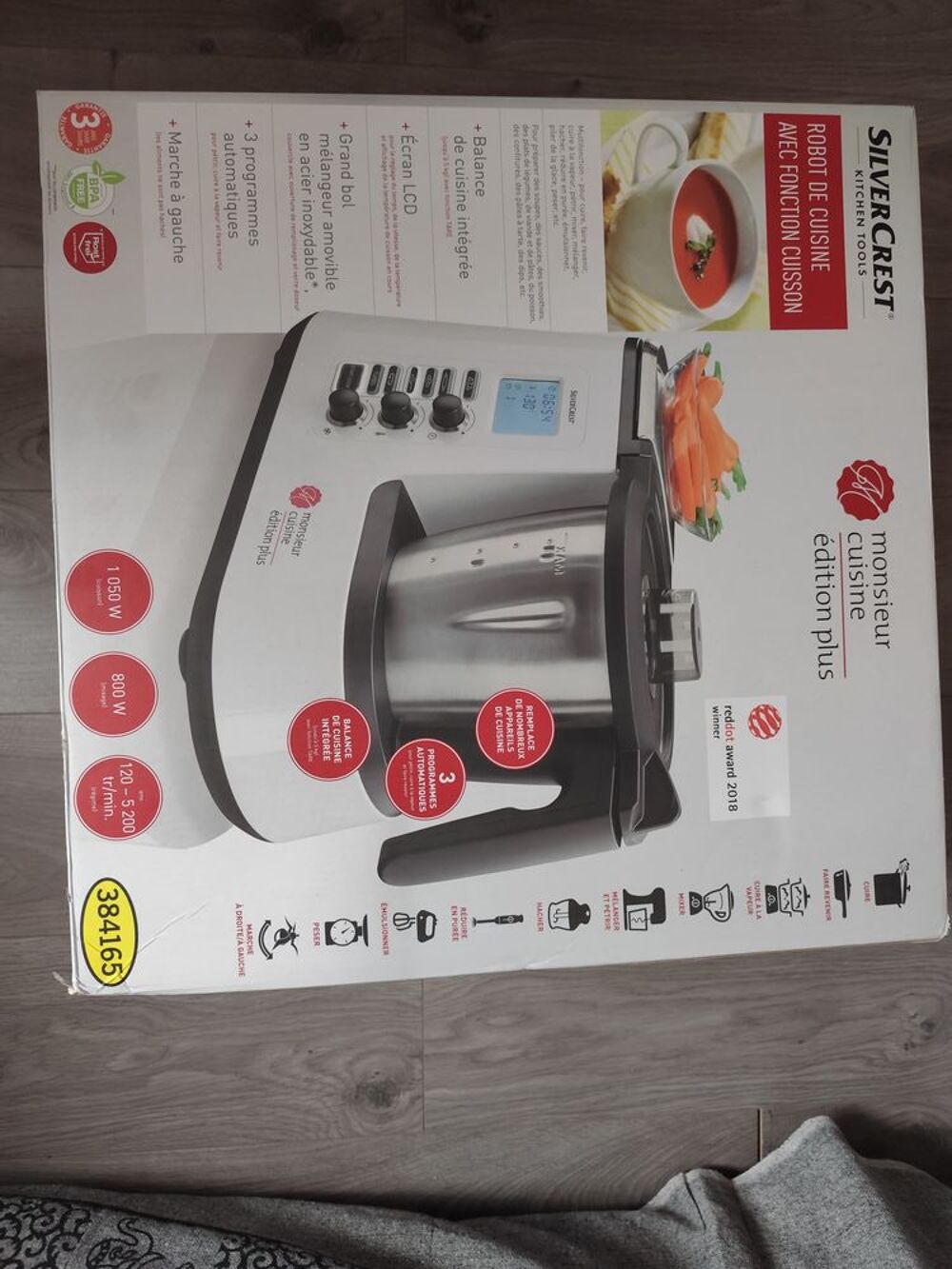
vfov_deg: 73.9
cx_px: 476
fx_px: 843
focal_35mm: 23
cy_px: 634
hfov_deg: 58.9
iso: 1250
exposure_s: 1/25
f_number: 1.65
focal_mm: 6.14
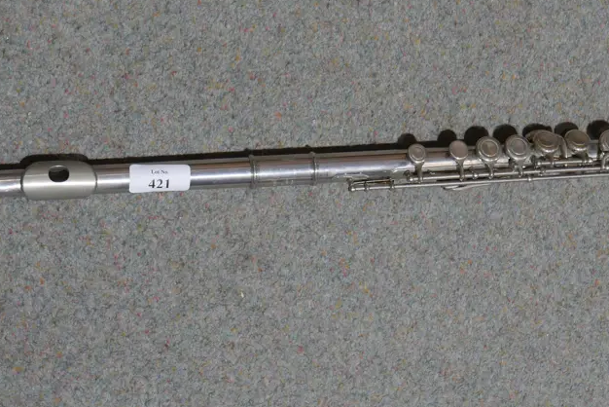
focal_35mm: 85
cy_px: 258
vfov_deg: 16.1
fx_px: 1439
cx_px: 413
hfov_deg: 23.8
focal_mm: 25
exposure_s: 1/60
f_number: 5.3
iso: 500
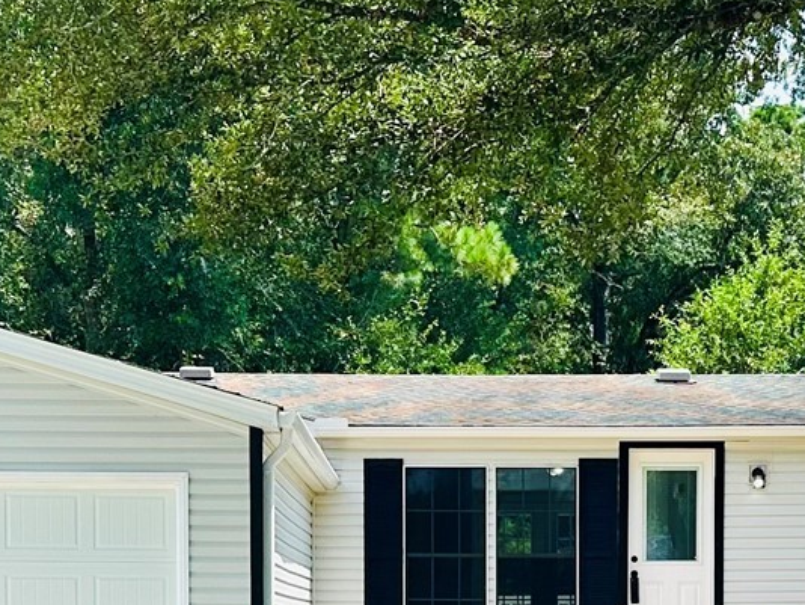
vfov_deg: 15.5
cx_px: 507
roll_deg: -0.4
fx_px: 2140
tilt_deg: -2.7
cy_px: 721
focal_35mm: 92
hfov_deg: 21.3
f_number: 1.78
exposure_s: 1/2155
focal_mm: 6.86
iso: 80
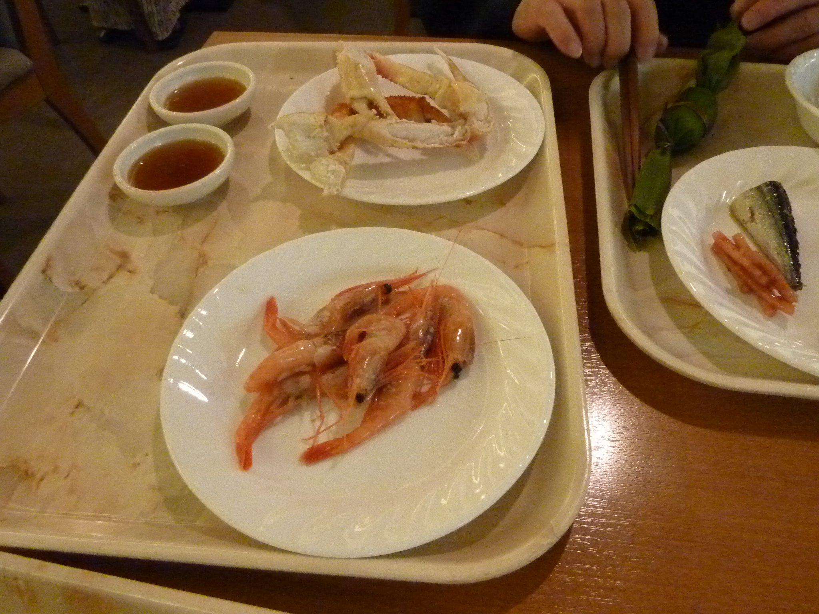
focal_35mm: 25
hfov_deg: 69.4
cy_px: 307
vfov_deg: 54.9
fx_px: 591
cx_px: 410
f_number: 3.3
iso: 800
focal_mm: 4.1
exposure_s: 1/50
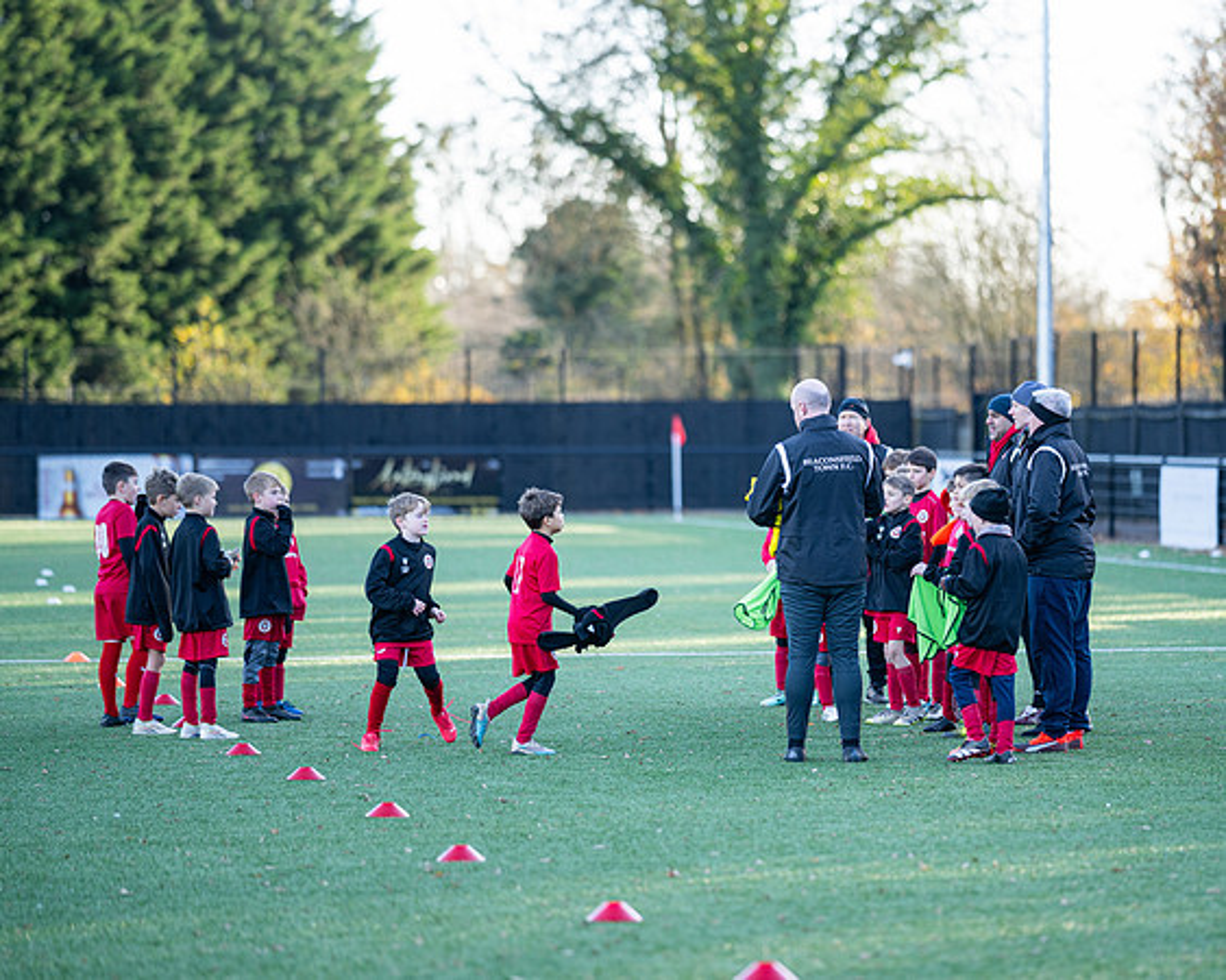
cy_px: 475
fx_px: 5707
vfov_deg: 9.8
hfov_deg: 12.3
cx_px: 761
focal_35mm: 157
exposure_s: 1/640
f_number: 1.8
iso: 200
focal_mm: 135
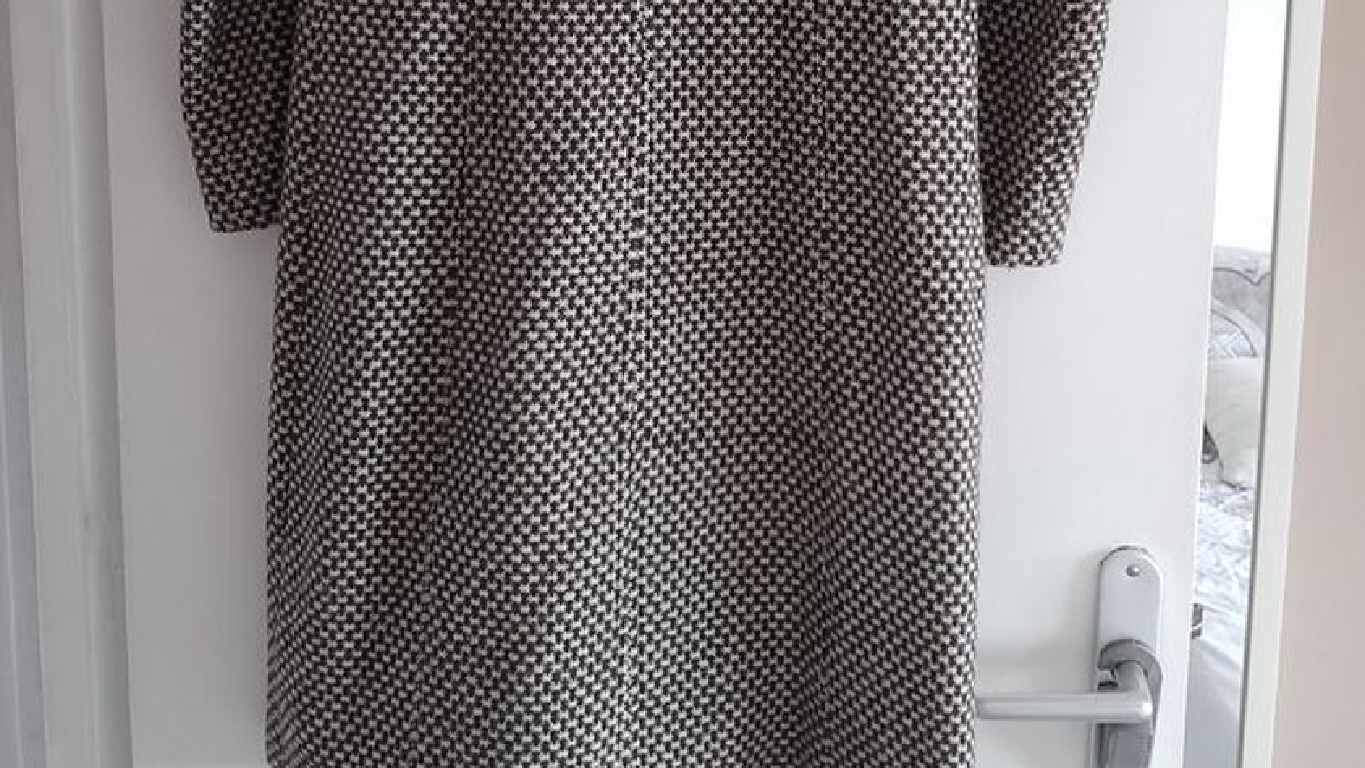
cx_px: 754
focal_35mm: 43
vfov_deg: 26.8
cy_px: 74
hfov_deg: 47.3
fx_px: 1557
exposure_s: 1/50
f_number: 2
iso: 320
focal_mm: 4.6
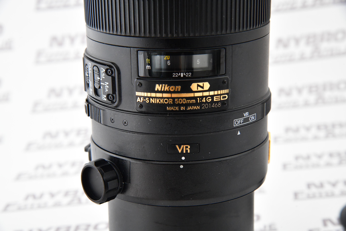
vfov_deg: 14.9
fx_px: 884
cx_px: 173
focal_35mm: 92
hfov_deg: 22.1
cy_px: 116
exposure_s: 1/125
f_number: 11
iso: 3200
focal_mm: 92
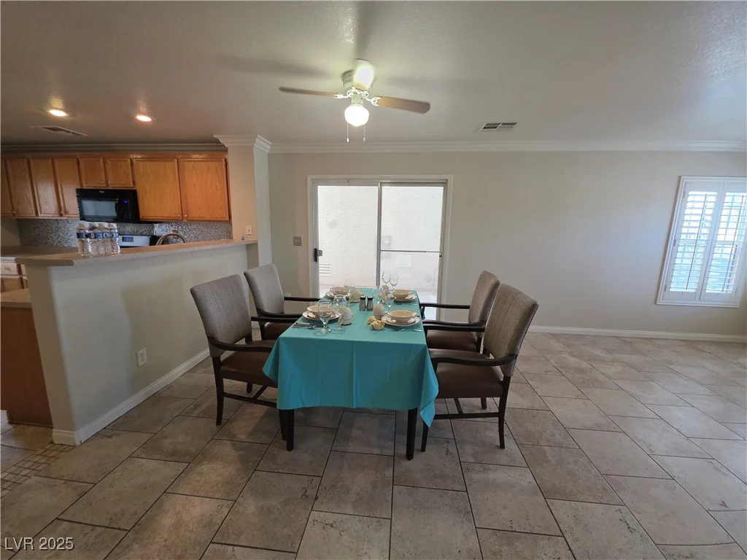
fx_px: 281
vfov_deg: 89.9
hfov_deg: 106.2
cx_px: 374
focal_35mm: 13
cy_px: 280
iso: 250
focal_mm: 2.2
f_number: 1.9
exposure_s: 1/120
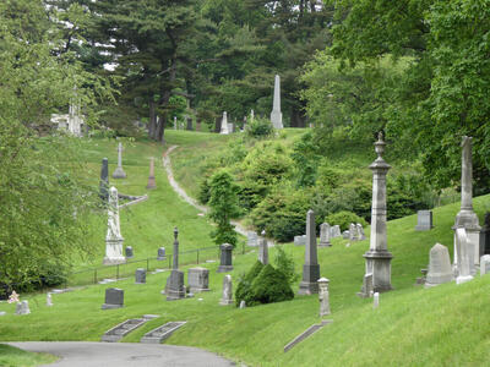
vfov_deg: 16.4
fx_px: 1274
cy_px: 184
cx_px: 245
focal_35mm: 90
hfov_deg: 21.8
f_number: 4.9
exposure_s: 1/80
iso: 125
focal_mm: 16.1
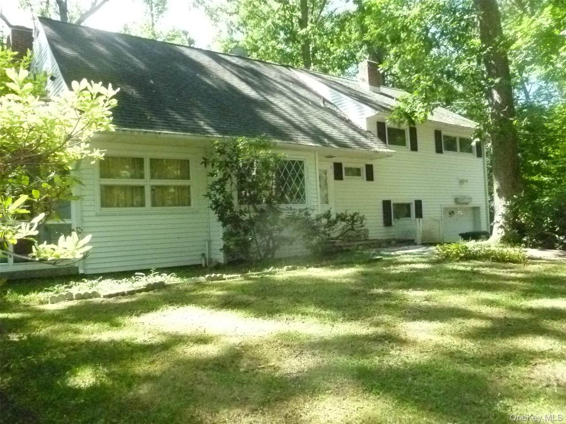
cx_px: 283
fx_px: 458
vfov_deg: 49.7
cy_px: 212
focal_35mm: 28
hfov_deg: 63.4
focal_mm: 5
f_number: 3.3
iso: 1600
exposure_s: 1/1000
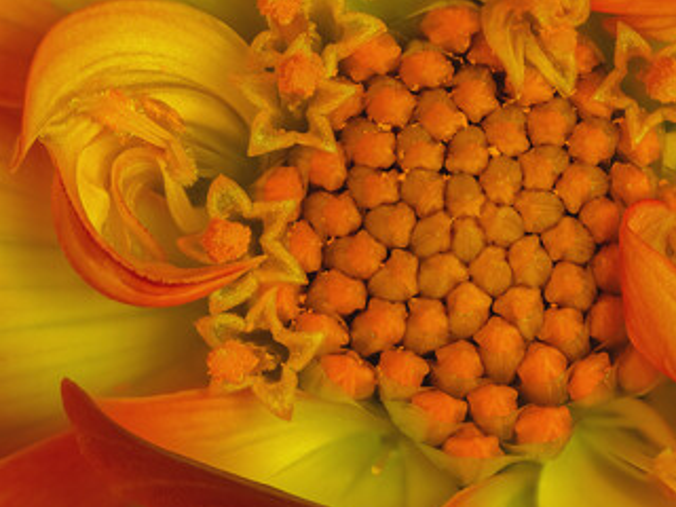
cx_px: 436
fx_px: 8222
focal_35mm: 421
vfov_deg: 3.5
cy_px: 203
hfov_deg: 4.7
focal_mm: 90
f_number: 3.5
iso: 100
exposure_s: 1/60
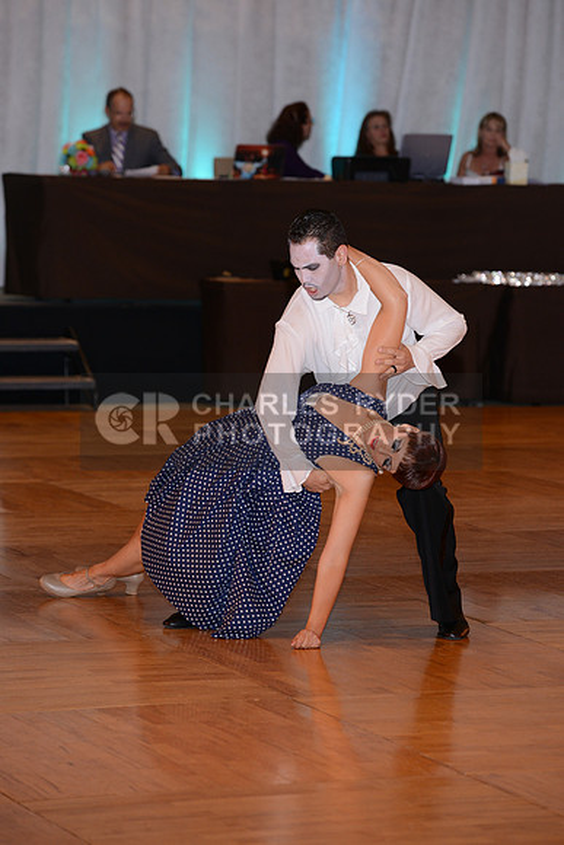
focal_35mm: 140
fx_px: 3288
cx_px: 282
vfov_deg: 14.7
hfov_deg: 9.8
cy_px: 422
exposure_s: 1/250
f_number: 4.5
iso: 1000
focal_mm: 140
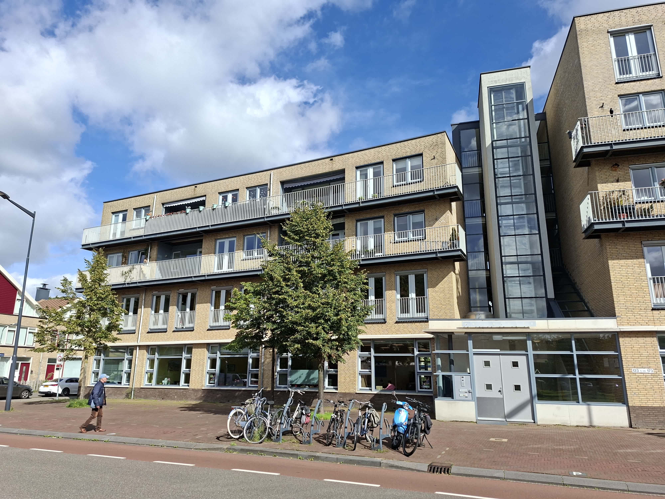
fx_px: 442
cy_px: 250
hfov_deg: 73.9
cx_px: 332
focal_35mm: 23
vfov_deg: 58.9
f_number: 1.8
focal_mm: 5.5
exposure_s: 1/1908
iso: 50
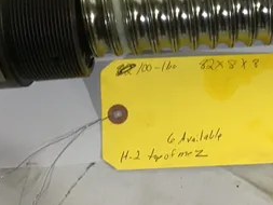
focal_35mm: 49
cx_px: 196
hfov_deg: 38.1
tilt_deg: -83.2
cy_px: 45
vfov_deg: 29.1
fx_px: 387
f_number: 2.4
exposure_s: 1/15
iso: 250
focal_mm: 3.3
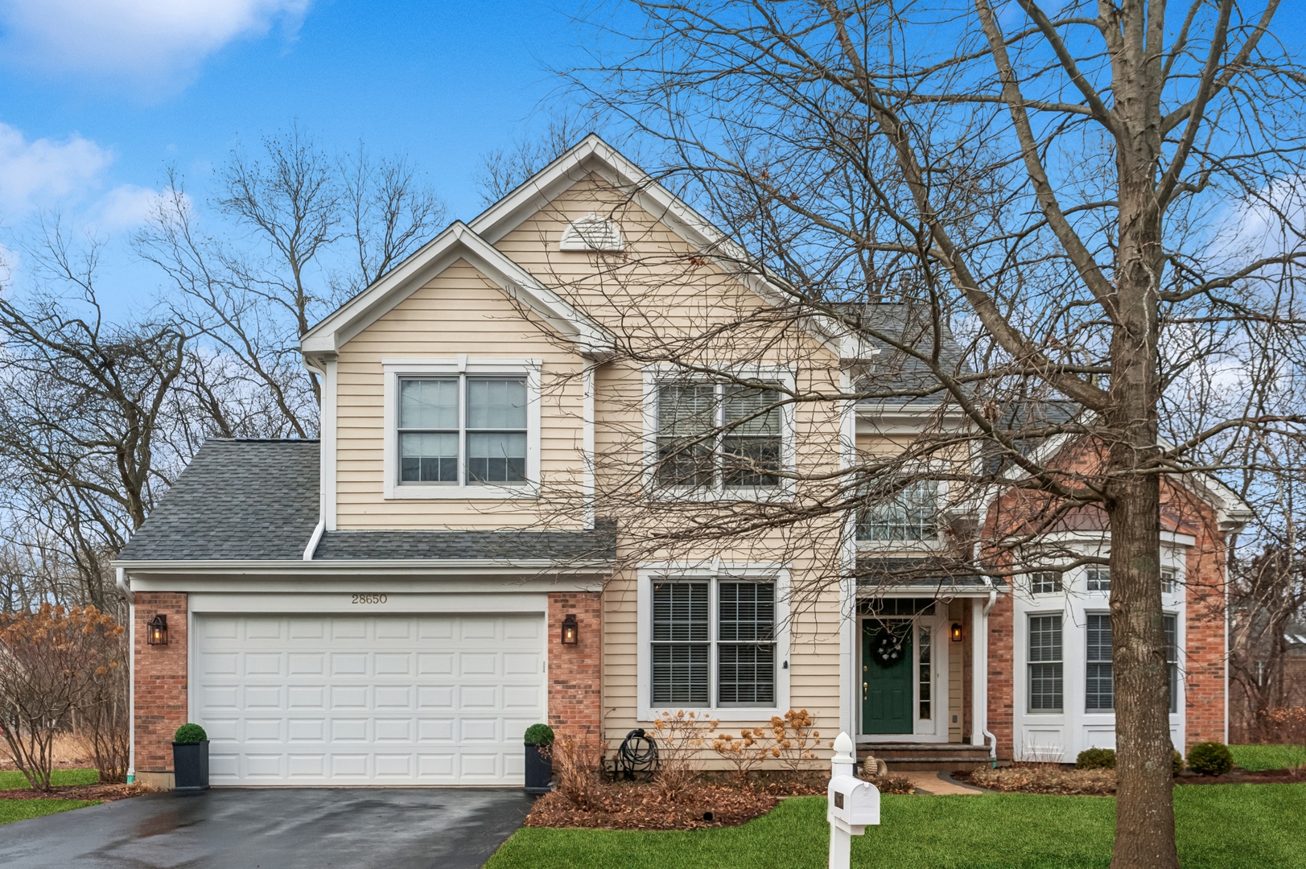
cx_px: 653
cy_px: 434
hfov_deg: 54.5
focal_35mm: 35
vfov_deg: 37.8
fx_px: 1269
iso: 200
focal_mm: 35
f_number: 8
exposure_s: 1/250
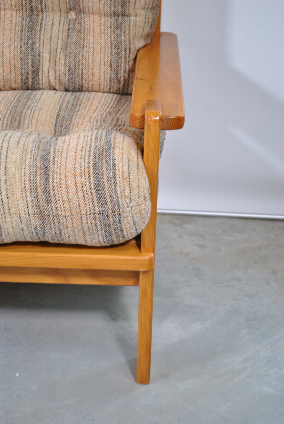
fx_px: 779
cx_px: 142
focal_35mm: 66
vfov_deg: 30.5
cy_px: 212
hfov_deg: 20.7
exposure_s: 1/13
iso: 200
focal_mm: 44
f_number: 5.3
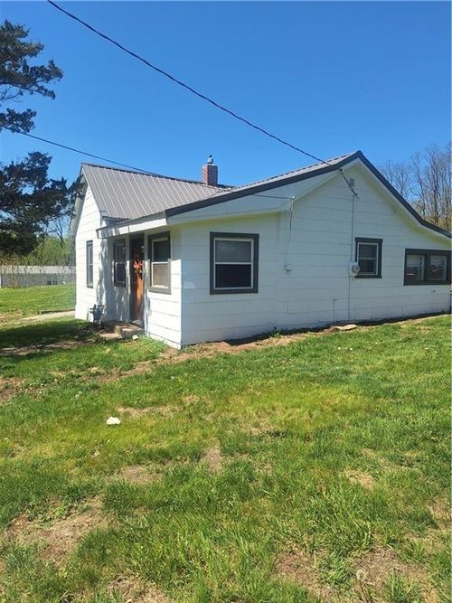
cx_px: 226
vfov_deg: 73.9
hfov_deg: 58.9
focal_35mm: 23
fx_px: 401
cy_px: 302
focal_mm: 5.54
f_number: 1.8
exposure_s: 1/2101
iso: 40
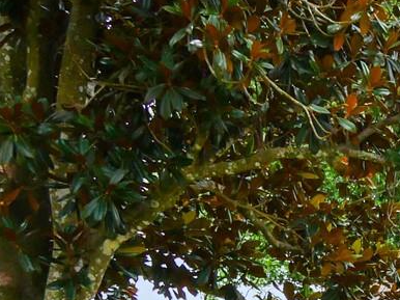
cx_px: 762
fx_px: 958
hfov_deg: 17.8
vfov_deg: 15.7
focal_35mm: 83
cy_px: 501
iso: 200
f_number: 7.1
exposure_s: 1/320
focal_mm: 10
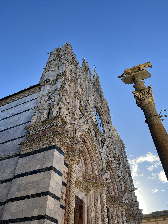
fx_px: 168
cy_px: 112
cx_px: 84
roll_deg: -0.5
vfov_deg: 67.3
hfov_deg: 53.1
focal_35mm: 26
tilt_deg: +44.7
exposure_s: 1/2123
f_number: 1.5
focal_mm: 5.7
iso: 50
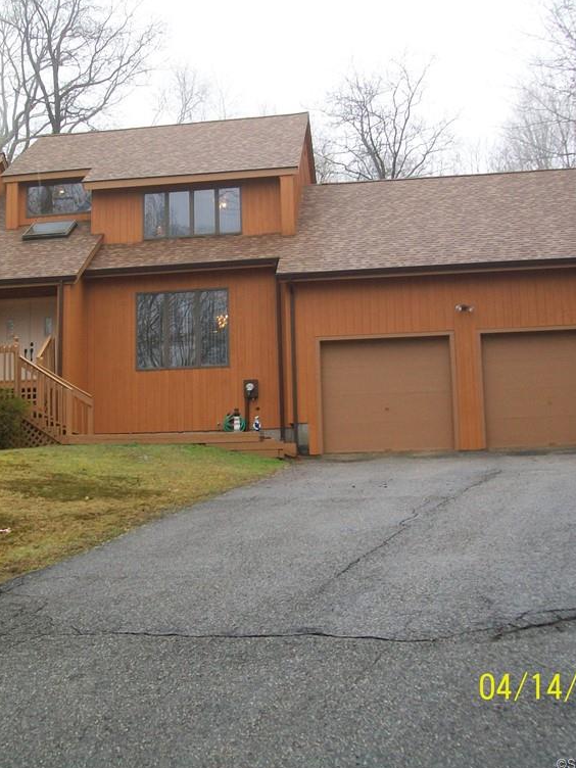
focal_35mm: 49
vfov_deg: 38.9
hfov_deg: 29.4
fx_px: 1087
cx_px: 177
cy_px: 382
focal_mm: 6
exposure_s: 1/100
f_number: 2.7
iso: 64
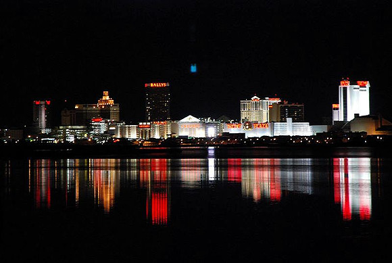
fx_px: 2209
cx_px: 196
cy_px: 132
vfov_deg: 6.8
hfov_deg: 10.1
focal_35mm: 202
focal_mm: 135
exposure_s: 1/5
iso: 1600
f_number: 5.6
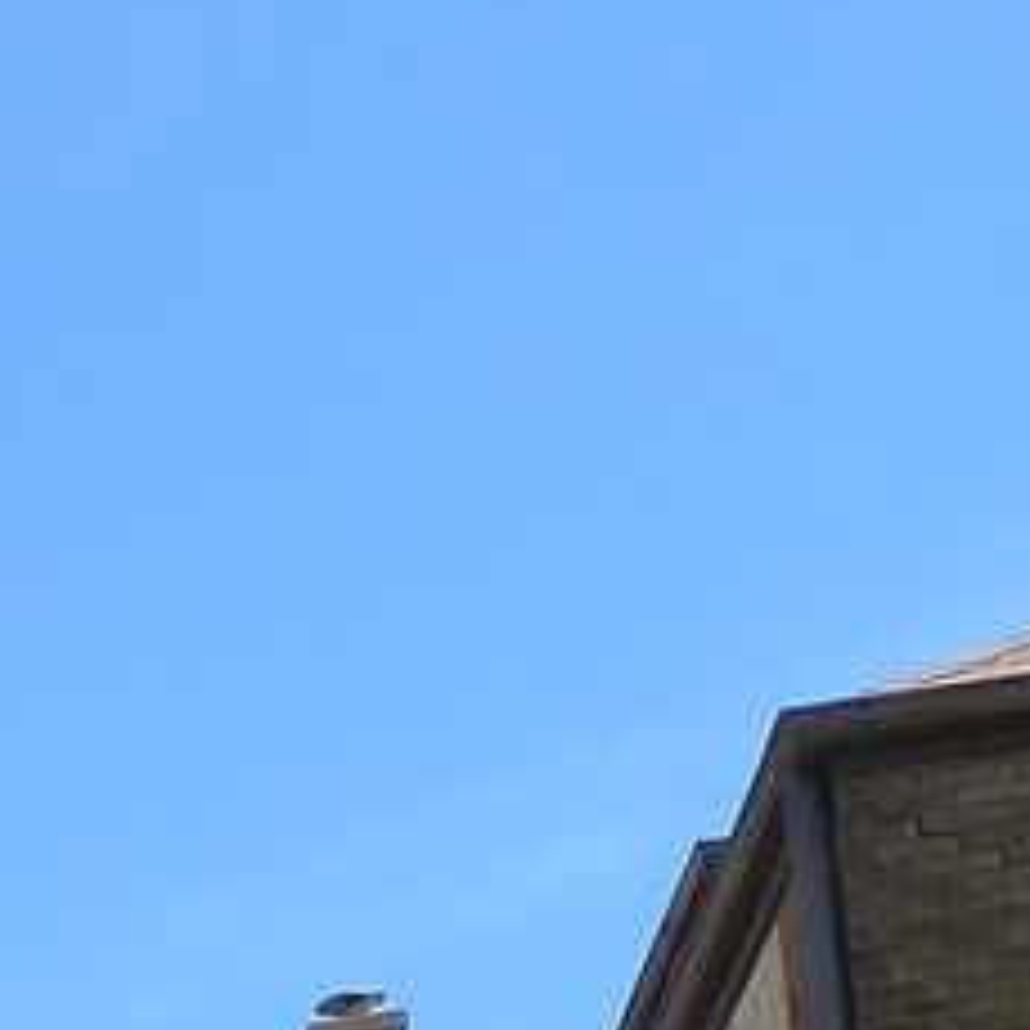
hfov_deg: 11.2
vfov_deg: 12.8
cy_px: 2402
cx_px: -1916
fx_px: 3636
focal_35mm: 108
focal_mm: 3.9
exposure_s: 1/500
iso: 80
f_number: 3.5
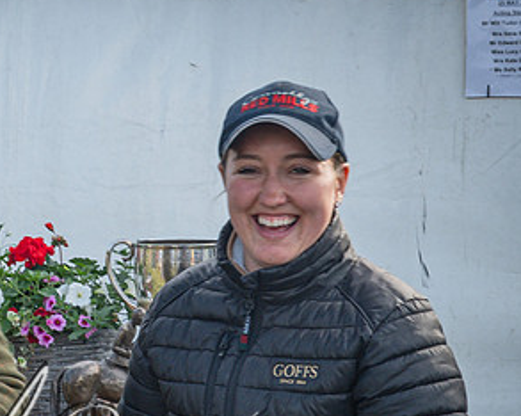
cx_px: 211
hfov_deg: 18.3
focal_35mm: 105
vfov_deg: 14.5
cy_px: 347
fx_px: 1618
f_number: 9
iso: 200
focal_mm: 27
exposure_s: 1/60
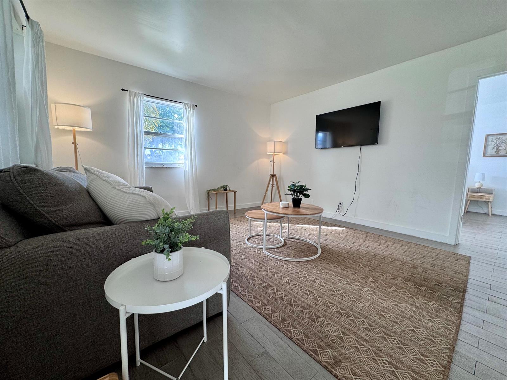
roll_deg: -1.4
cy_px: 190
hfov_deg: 102.1
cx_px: 254
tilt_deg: -7.5
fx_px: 205
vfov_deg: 85.7
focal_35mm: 14
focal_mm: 2.22
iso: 80
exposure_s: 1/120
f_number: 2.2
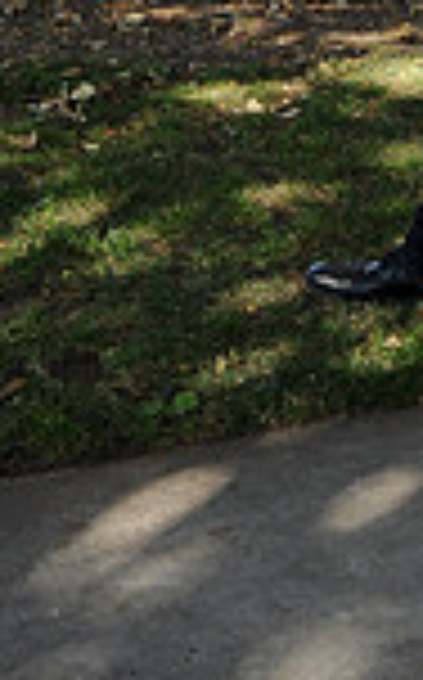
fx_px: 1350
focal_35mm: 73
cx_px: 515
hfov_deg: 17.0
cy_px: -185
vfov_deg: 24.8
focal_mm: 24
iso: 200
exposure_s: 1/125
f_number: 6.3
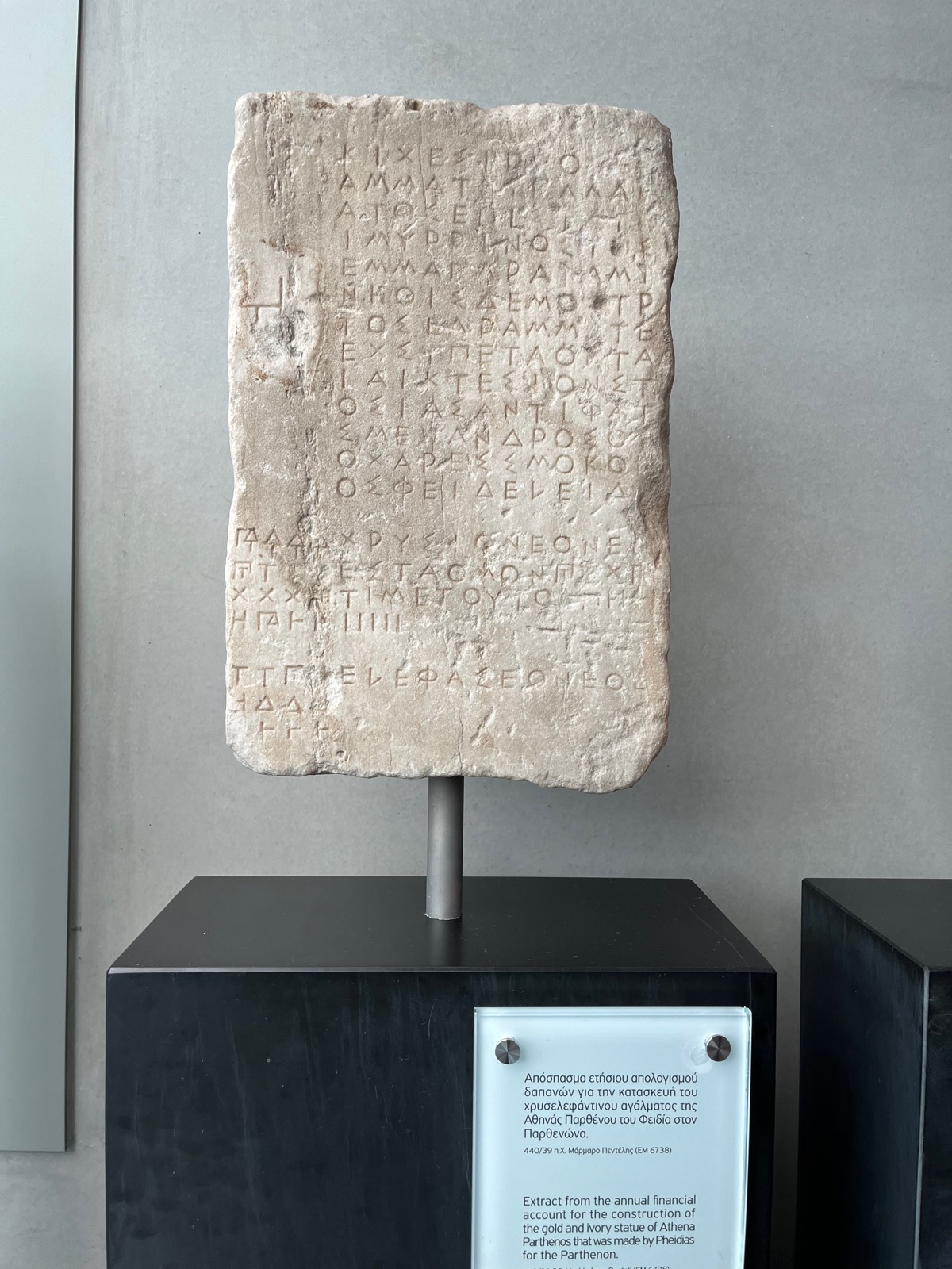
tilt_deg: -0.3
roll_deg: +0.3
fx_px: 953
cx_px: 476
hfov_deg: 53.1
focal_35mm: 26
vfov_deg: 67.3
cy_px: 634
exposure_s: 1/100
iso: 64
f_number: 1.6
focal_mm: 5.1
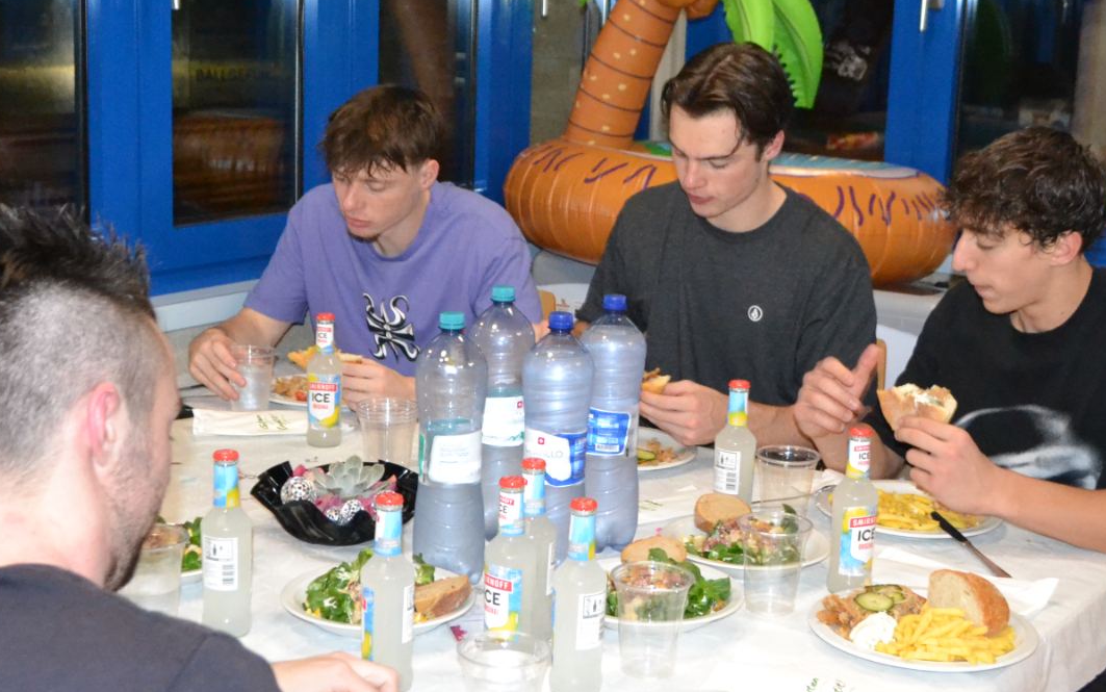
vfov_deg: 24.4
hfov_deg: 38.1
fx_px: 1598
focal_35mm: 53
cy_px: 339
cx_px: 618
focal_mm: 18
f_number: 3.5
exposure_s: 1/60
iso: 3200
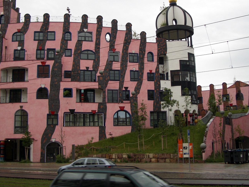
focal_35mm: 51
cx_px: 116
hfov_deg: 37.5
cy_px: 73
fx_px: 367
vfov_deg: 28.5
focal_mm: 6.8
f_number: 2.8
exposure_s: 1/80
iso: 50
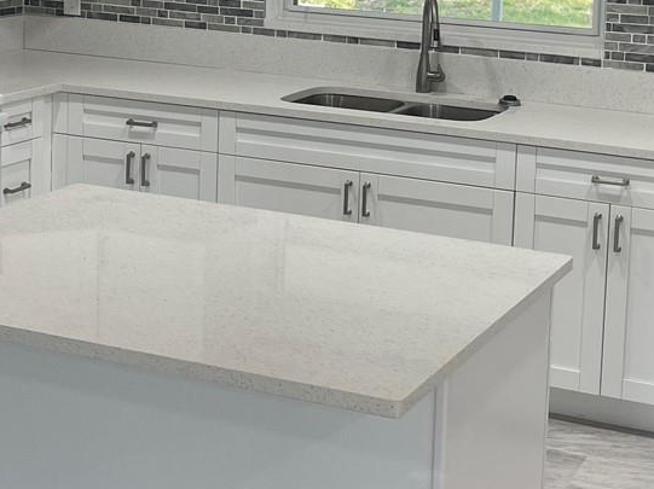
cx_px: 399
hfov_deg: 26.3
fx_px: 1397
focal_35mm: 74
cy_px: 6
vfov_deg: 19.3
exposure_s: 1/120
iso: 80
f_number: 1.6
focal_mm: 5.1
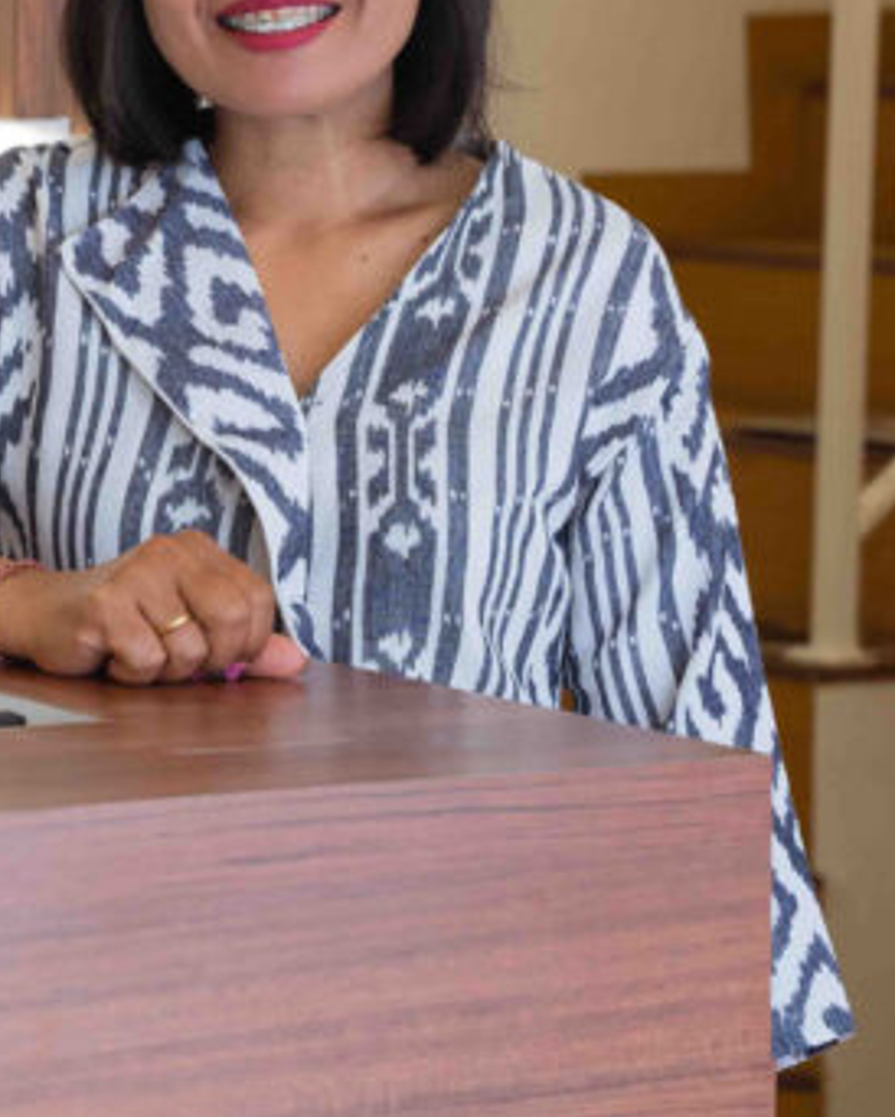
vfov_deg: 11.0
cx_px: -434
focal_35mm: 174
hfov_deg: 8.7
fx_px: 5756
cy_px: 185
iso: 800
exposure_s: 1/100
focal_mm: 62
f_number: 5
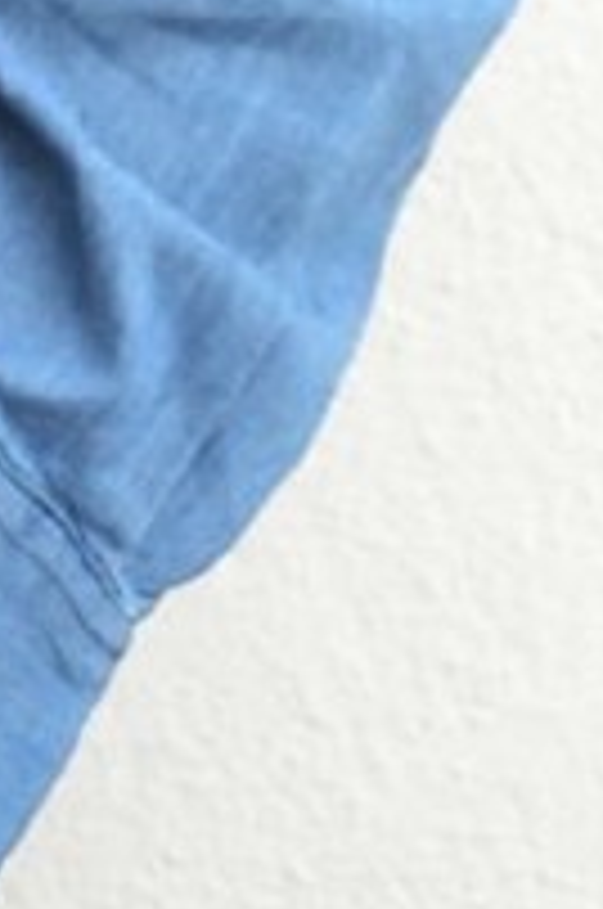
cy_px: -938
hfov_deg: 2.8
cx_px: -1485
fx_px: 11874
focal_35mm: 471
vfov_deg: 4.3
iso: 500
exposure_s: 1/125
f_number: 5.6
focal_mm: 42
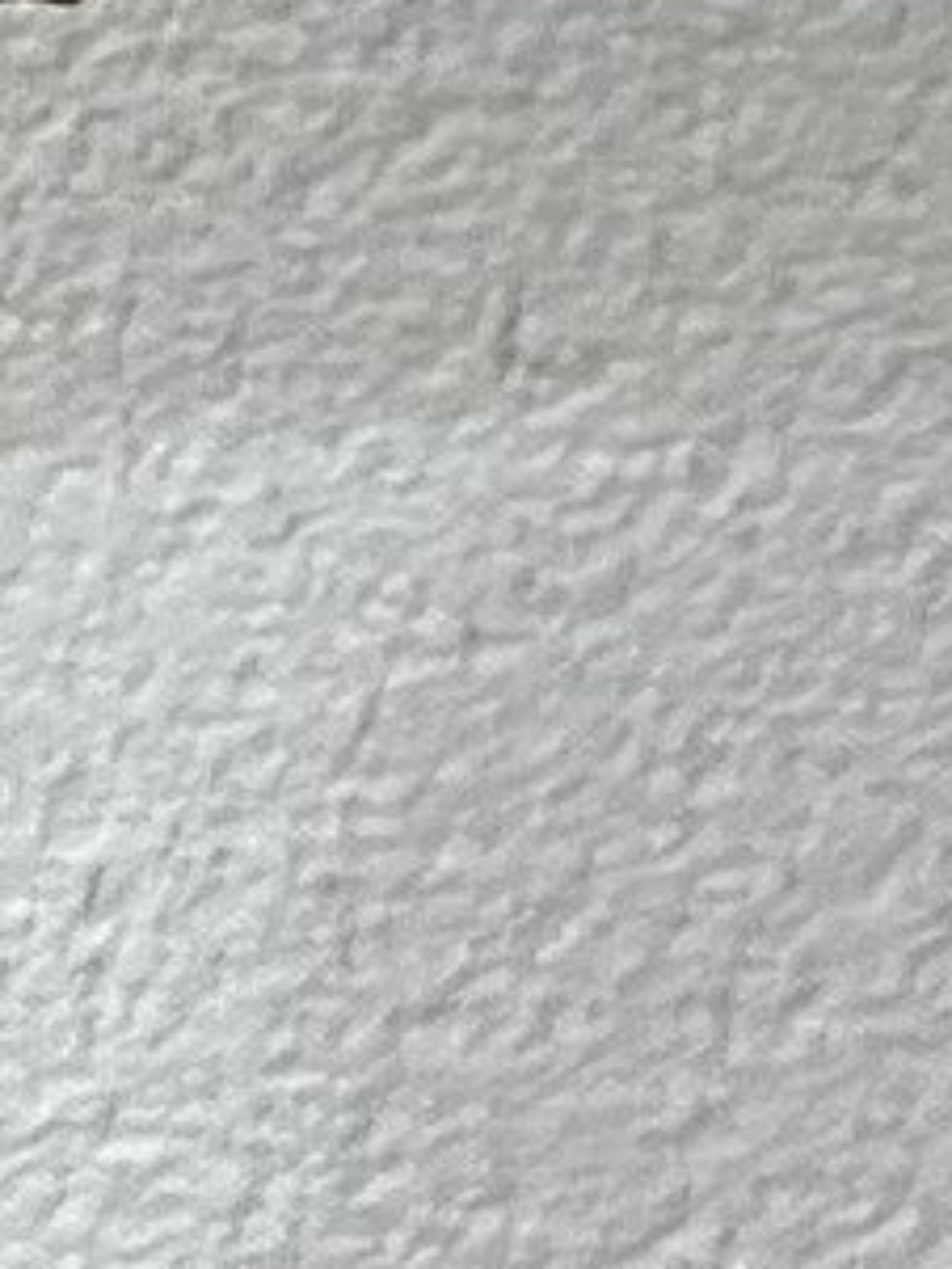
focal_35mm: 177
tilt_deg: -12.5
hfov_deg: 8.3
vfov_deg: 8.6
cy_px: -2951
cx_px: 1104
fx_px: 6486
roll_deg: +0.0
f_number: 1.5
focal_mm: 5.7
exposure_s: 1/1621
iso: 50
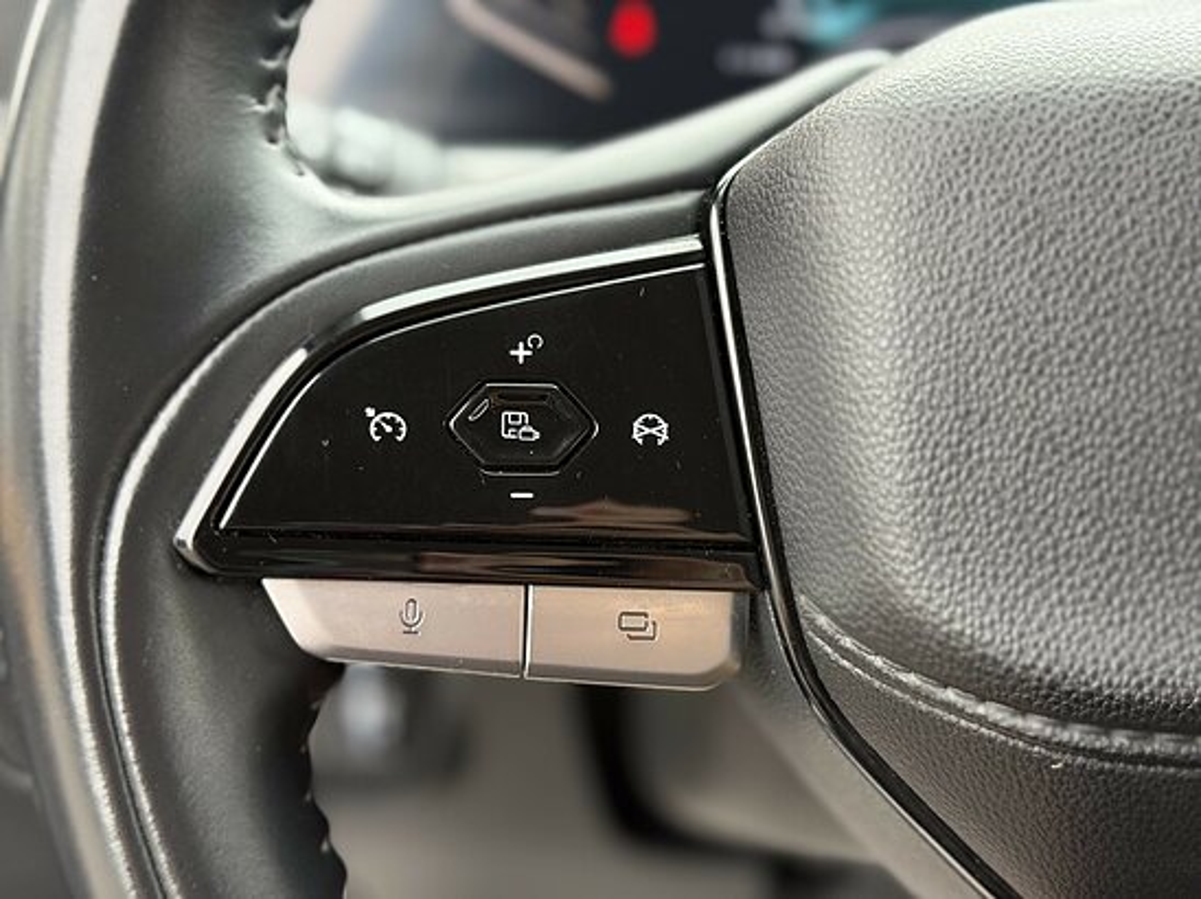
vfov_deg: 30.2
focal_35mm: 48
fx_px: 1664
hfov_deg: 39.7
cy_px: 450
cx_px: 600
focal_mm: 6.76
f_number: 1.78
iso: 160
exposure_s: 1/91
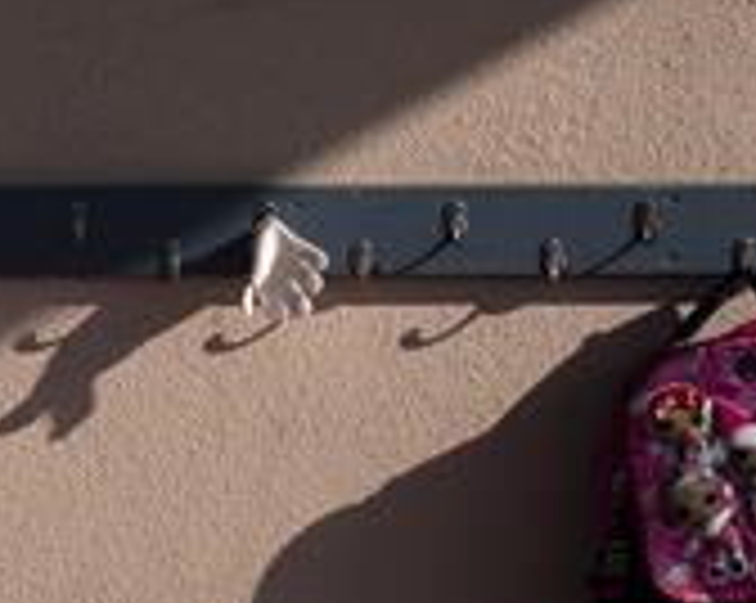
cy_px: 277
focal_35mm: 167
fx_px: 3732
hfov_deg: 11.3
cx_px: -230
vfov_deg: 9.2
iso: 1000
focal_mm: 46
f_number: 2.8
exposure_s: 1/32000
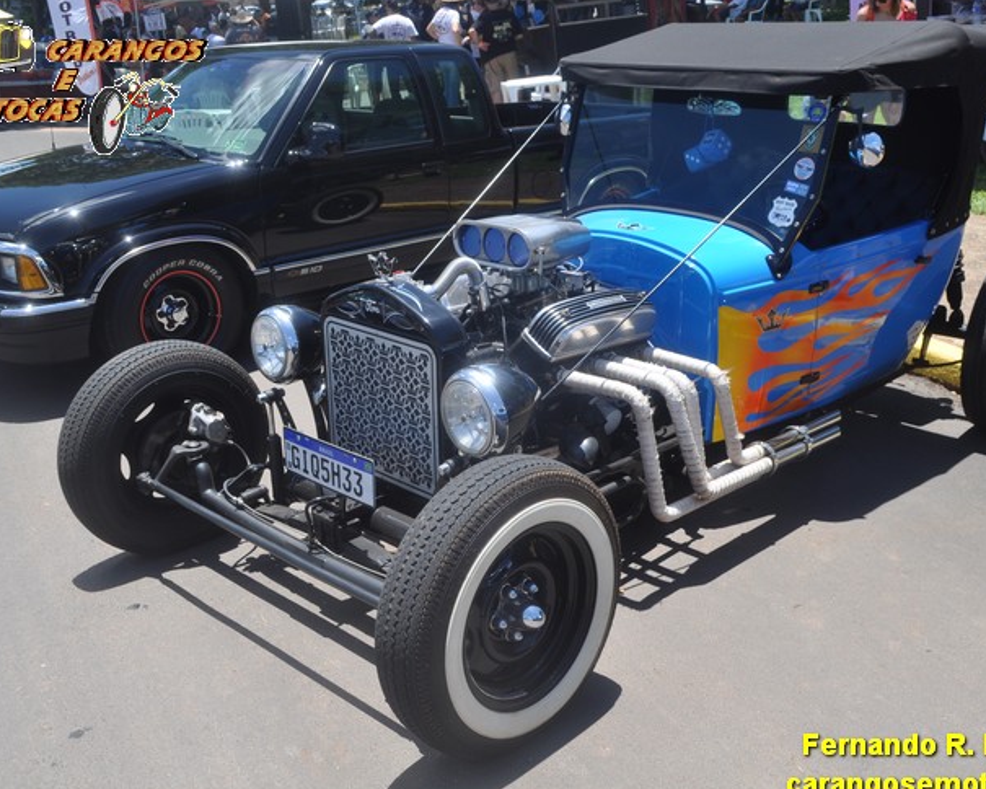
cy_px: 401
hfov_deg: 51.5
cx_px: 524
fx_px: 1021
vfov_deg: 42.2
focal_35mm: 35
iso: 200
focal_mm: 20
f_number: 8
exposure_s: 1/250
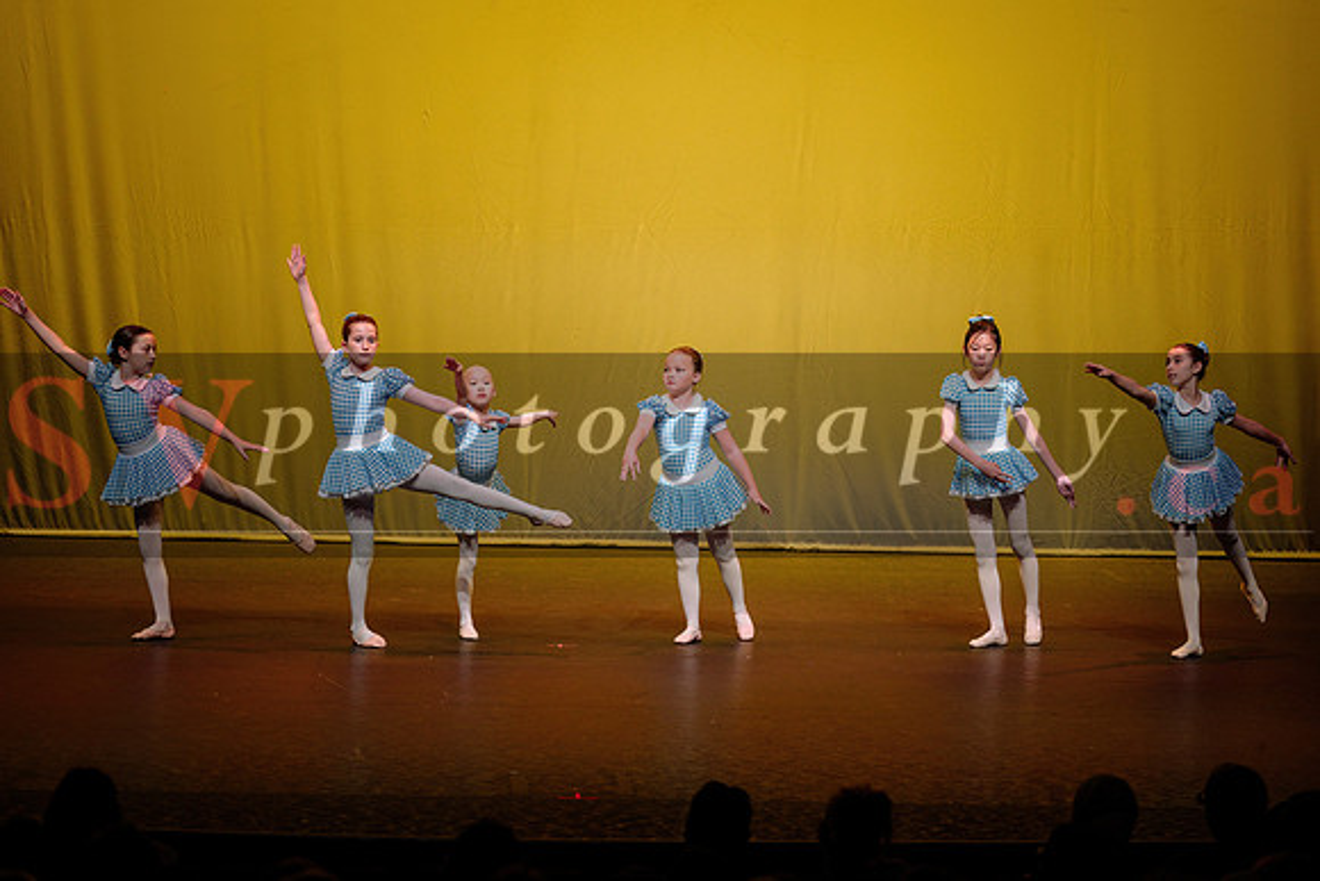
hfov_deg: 18.6
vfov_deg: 12.5
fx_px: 4034
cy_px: 440
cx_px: 660
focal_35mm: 110
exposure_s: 1/640
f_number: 2.8
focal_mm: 110
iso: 1250
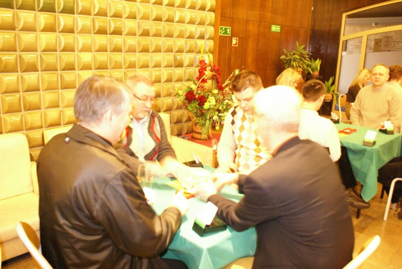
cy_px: 134
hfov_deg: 61.9
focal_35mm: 30
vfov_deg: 43.7
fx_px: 335
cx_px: 201
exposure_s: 1/8
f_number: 4
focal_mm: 20
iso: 1600
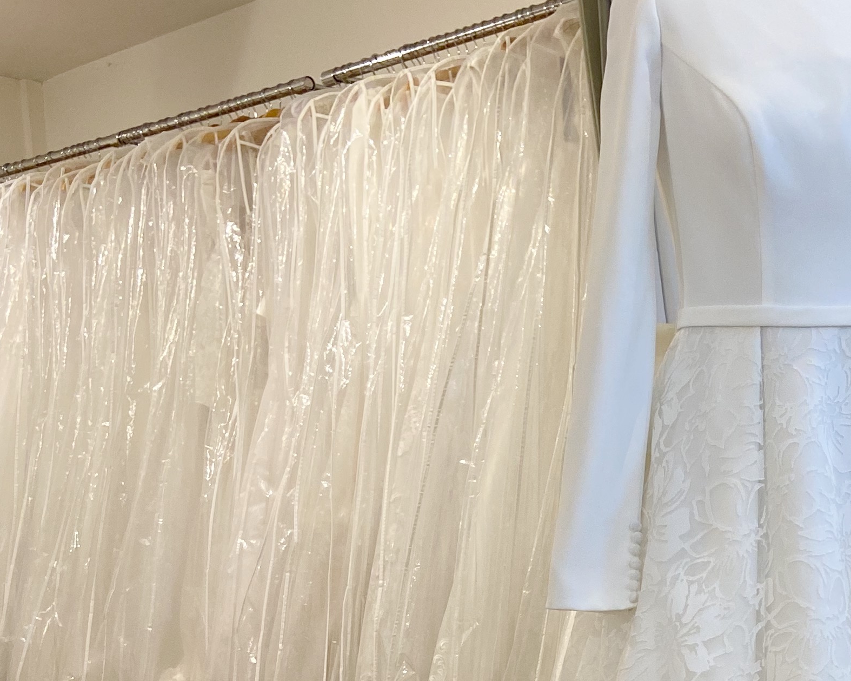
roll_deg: +2.4
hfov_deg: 27.9
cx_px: 789
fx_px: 1637
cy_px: 742
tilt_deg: -6.9
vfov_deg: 22.2
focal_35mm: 65
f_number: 1.8
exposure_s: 1/100
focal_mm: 4.25
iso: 125
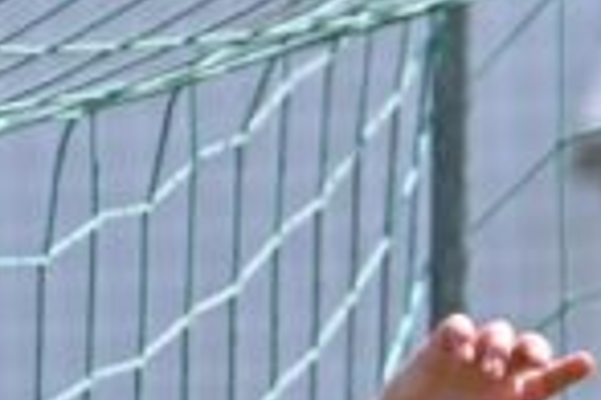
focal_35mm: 1533
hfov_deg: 1.3
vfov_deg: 0.9
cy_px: 1088
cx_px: 842
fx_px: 25591
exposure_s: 1/1600
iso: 360
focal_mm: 220
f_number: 5.3
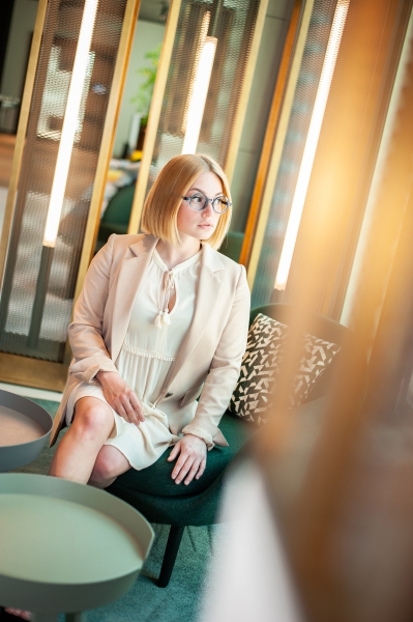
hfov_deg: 26.9
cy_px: 311
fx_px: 862
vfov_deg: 39.6
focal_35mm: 50
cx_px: 206
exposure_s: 1/100
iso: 200
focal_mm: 50
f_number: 2
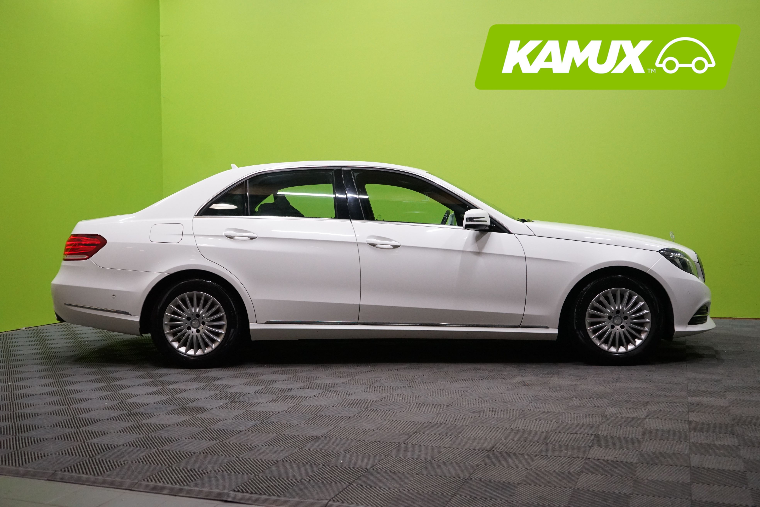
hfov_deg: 50.7
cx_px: 380
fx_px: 802
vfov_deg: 35.1
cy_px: 254
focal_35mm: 38
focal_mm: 38
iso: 3200
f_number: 4
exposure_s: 1/640
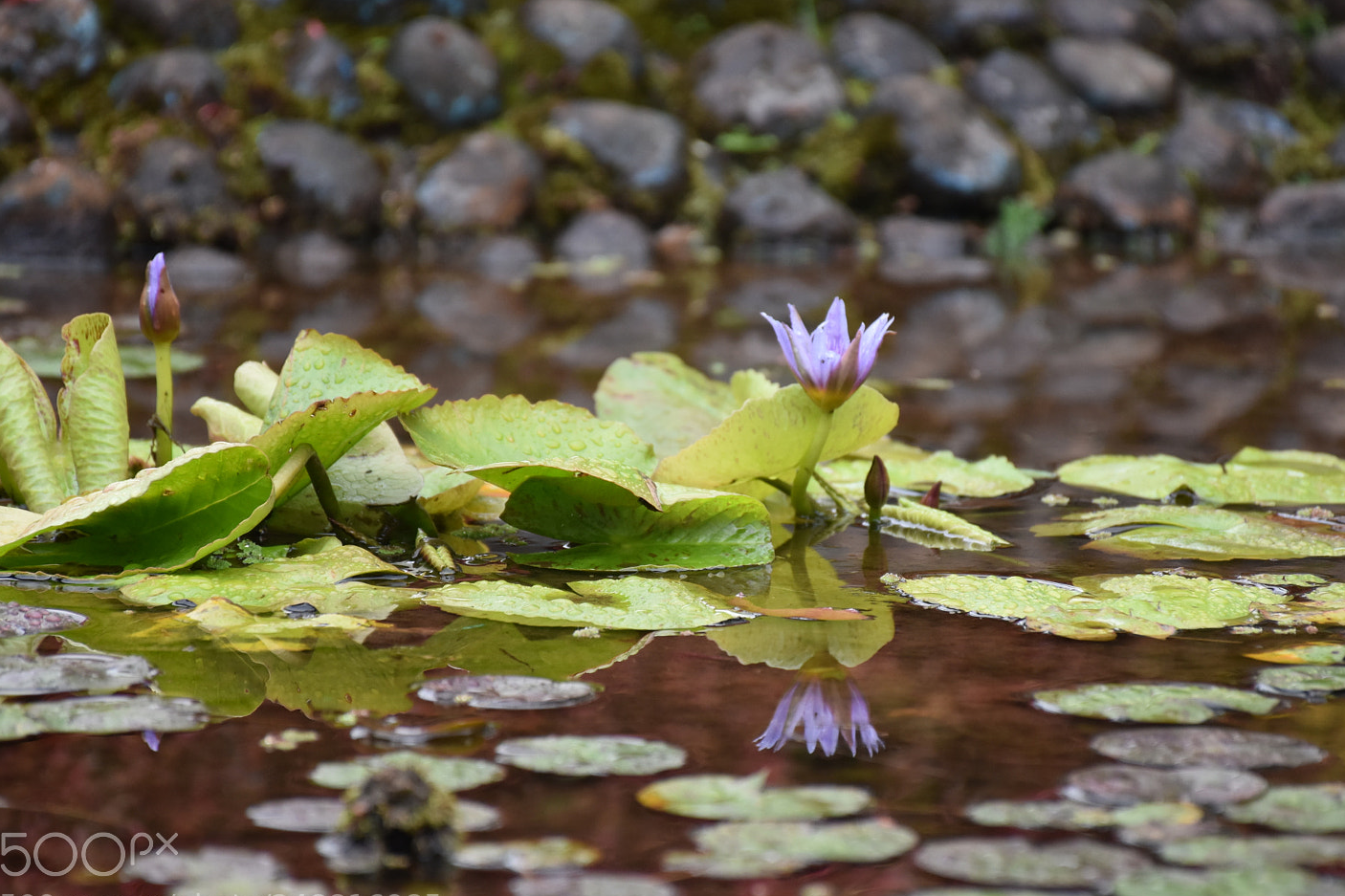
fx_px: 8928
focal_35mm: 239
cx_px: 706
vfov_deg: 5.7
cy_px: 470
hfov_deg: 8.6
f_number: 5.6
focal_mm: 140
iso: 640
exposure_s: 1/250
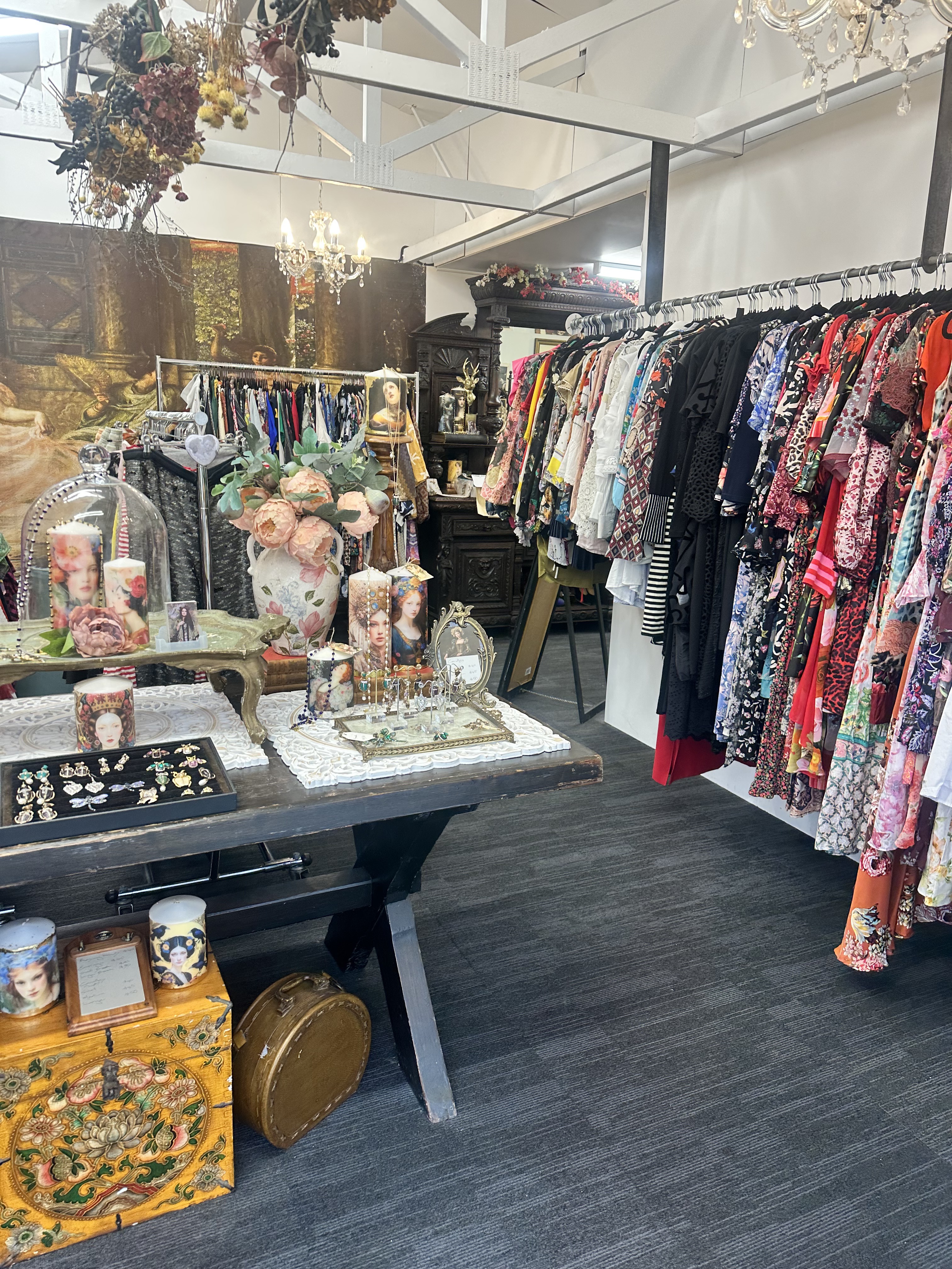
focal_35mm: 24
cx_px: 476
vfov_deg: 71.6
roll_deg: -1.7
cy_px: 634
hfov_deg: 56.8
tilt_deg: -12.0
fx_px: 880
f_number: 1.78
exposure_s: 1/100
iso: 125
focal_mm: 6.86
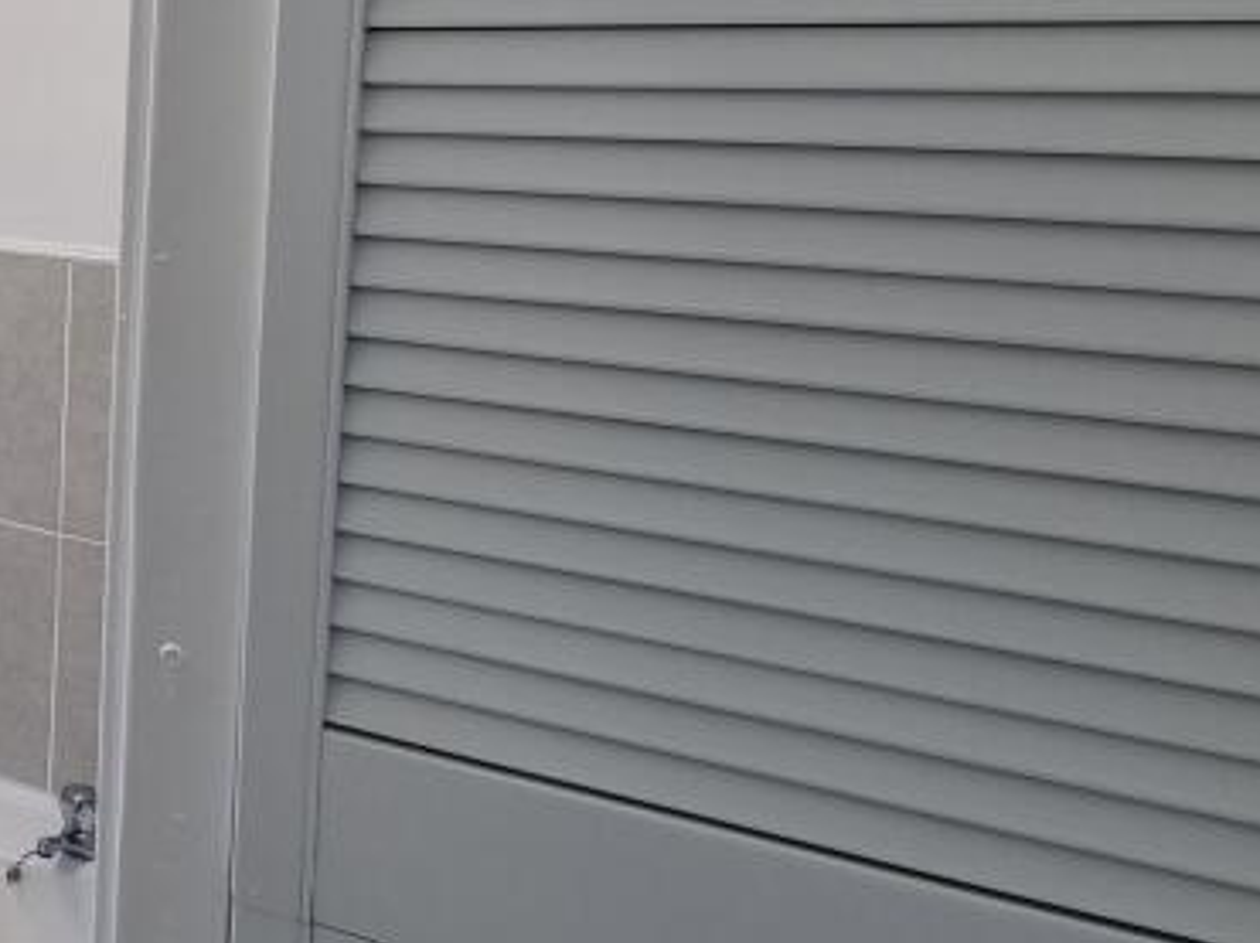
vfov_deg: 38.4
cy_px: 214
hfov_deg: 36.9
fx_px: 1310
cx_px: -310
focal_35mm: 36
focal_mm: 2.2
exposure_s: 1/50
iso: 64
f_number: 2.2
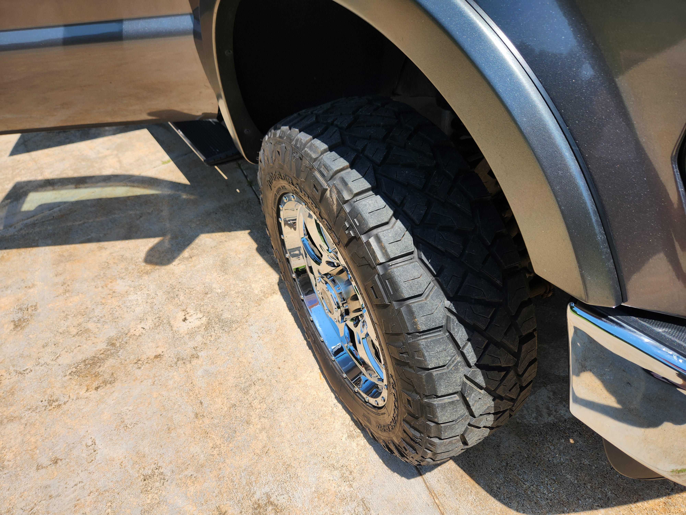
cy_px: 258
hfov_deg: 73.9
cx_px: 343
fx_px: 456
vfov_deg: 58.9
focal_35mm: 23
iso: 20
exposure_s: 1/1186
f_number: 1.8
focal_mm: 5.4
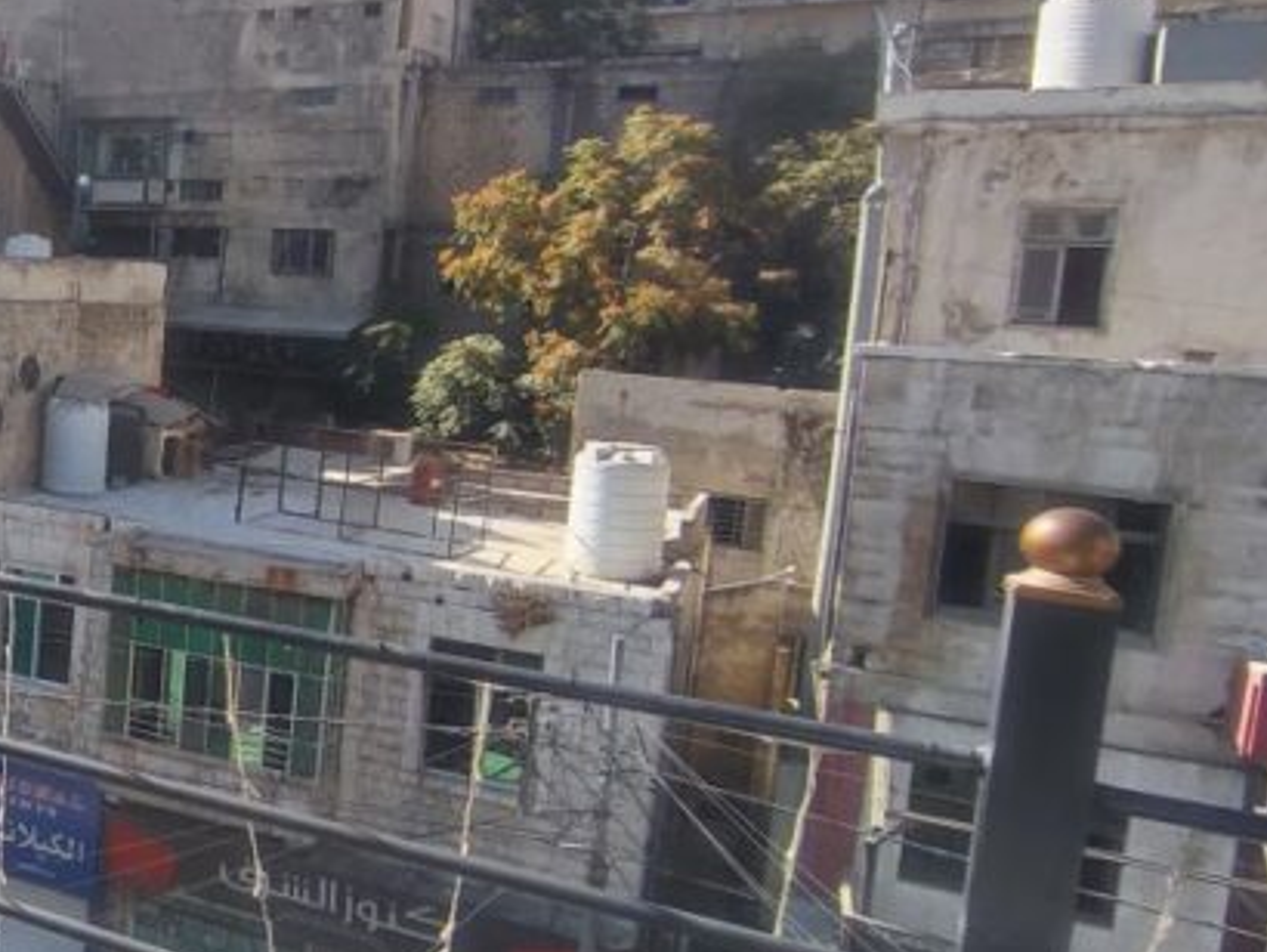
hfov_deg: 36.0
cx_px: -266
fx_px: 1465
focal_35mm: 40
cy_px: 428
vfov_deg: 36.0
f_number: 2.2
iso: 50
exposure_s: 1/505
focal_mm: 1.65
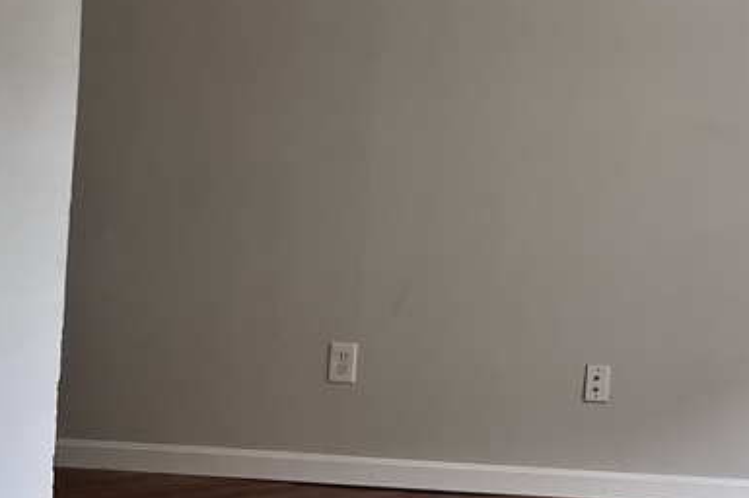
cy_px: 224
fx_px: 1497
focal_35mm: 72
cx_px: 864
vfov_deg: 18.9
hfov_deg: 25.6
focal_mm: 5.7
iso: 80
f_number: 1.5
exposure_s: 1/120
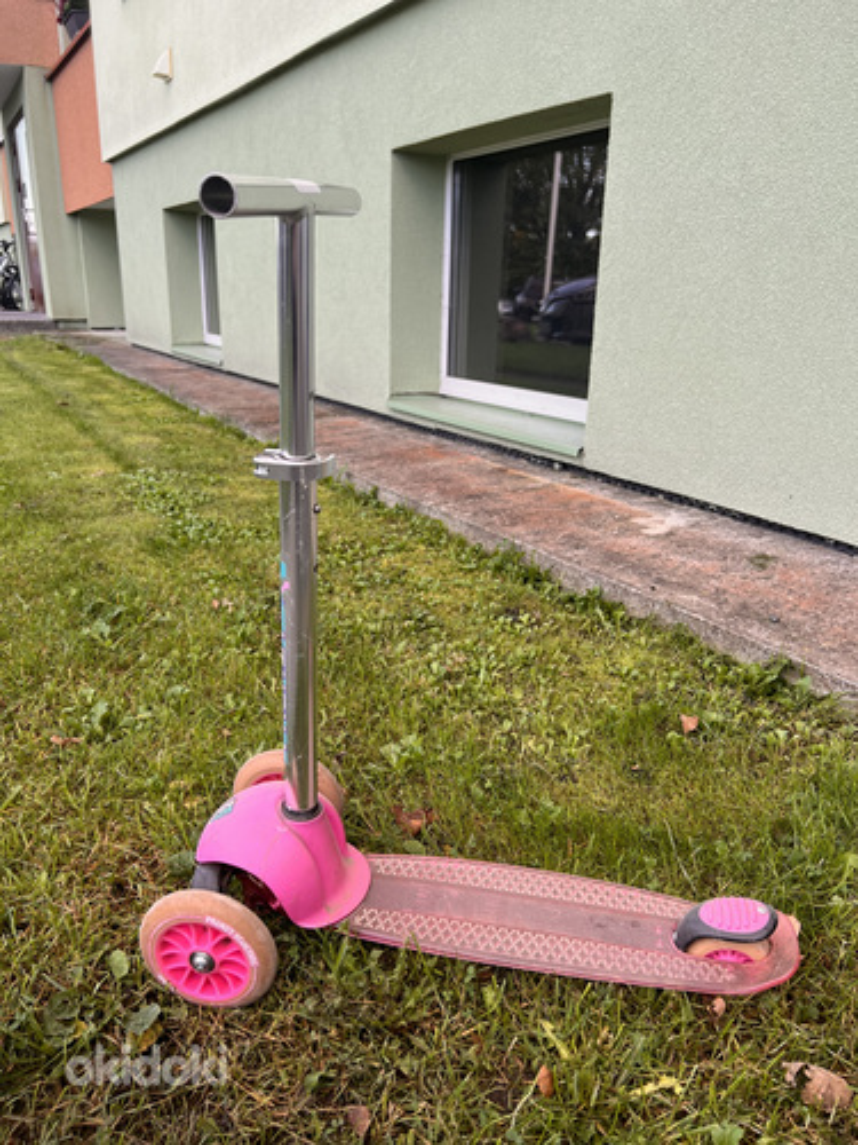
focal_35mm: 26
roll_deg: -1.7
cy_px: 572
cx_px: 429
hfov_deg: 53.1
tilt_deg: -18.5
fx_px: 859
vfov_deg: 67.3
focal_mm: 5.7
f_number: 1.5
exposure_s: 1/251
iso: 40
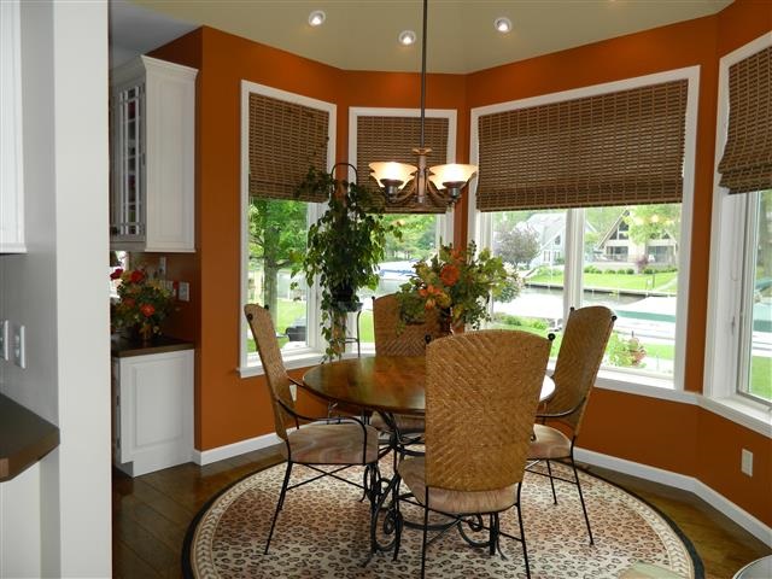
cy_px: 290
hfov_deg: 69.4
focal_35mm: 25
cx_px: 386
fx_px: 558
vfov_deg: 54.9
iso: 80
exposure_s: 1/60
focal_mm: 4.5
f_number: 3.1
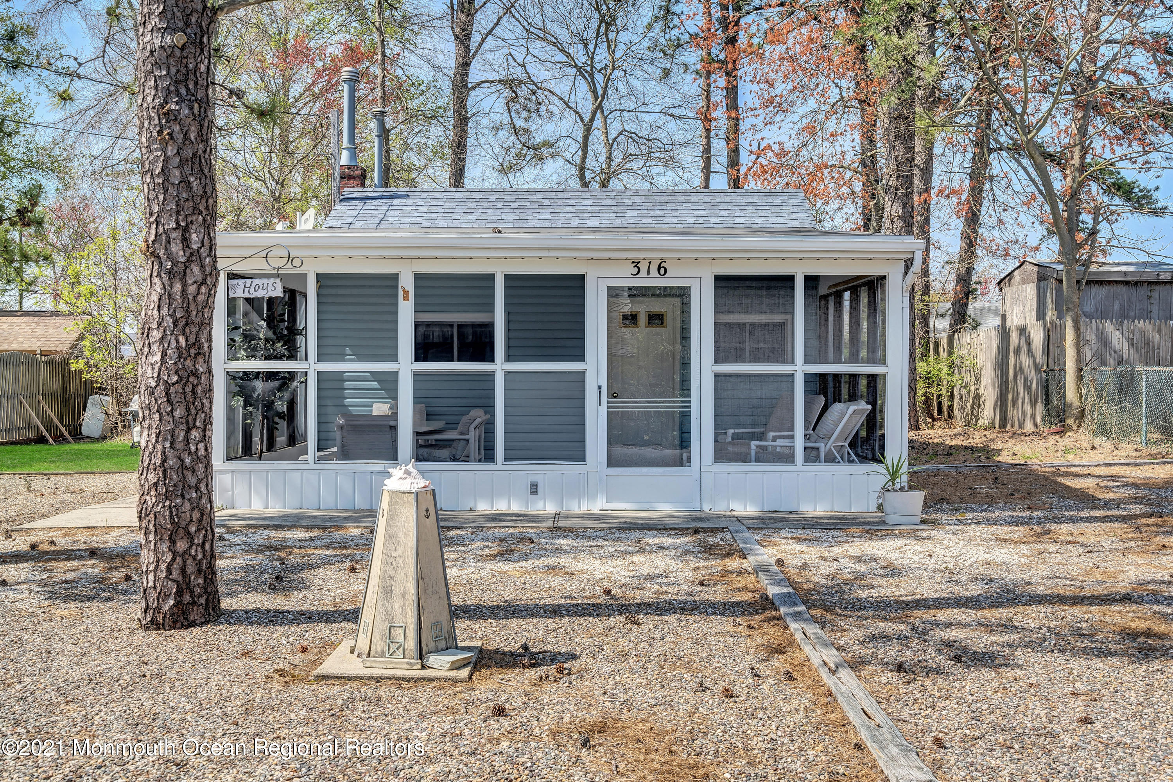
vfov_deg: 37.9
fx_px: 1140
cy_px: 391
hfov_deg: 54.4
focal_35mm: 35
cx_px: 586
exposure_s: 1/200
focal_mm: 35
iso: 100
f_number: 8
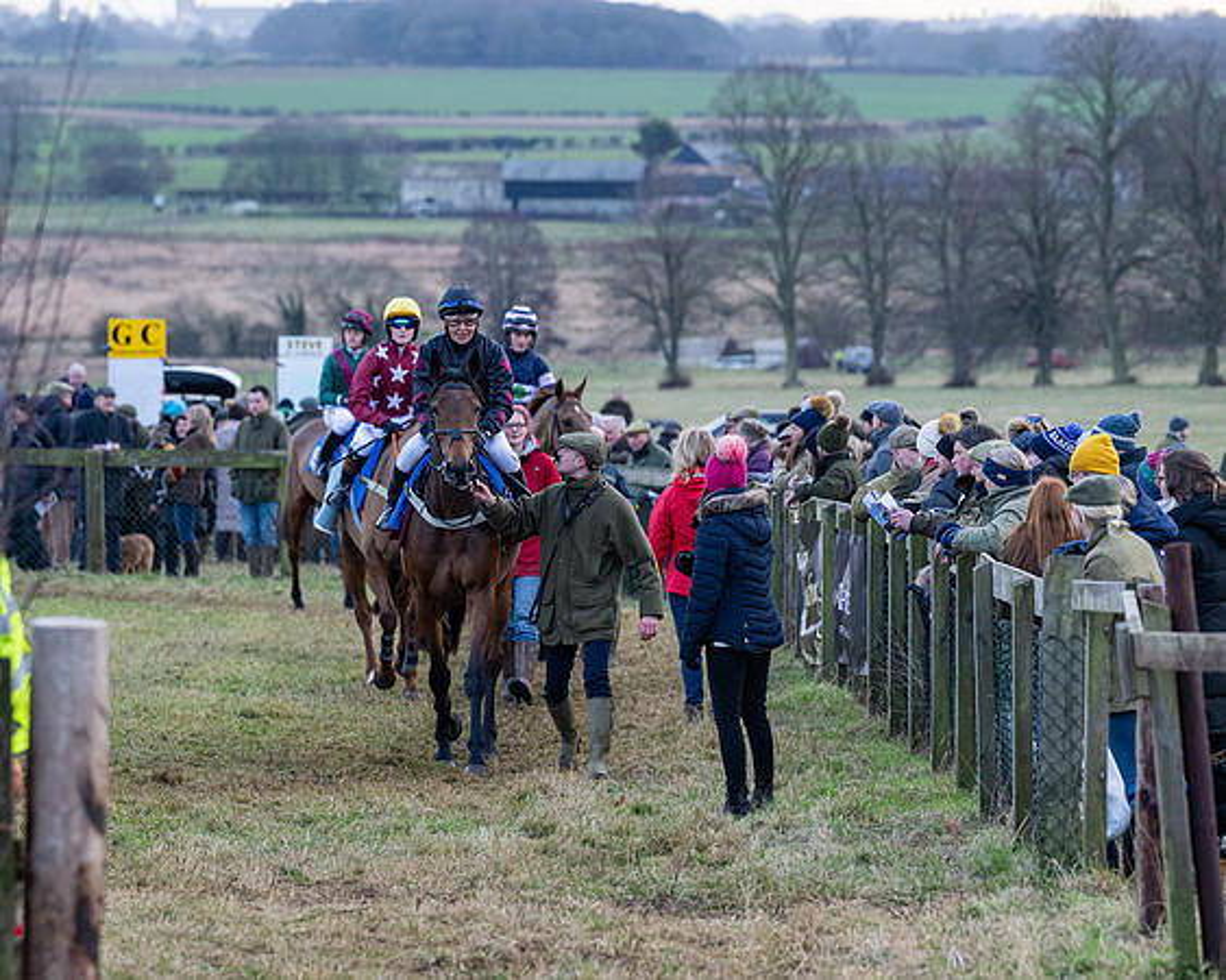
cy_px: 490
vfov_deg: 6.5
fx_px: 8582
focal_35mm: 237
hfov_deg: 8.2
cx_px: 524
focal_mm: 140
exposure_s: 1/400
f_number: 4
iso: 800
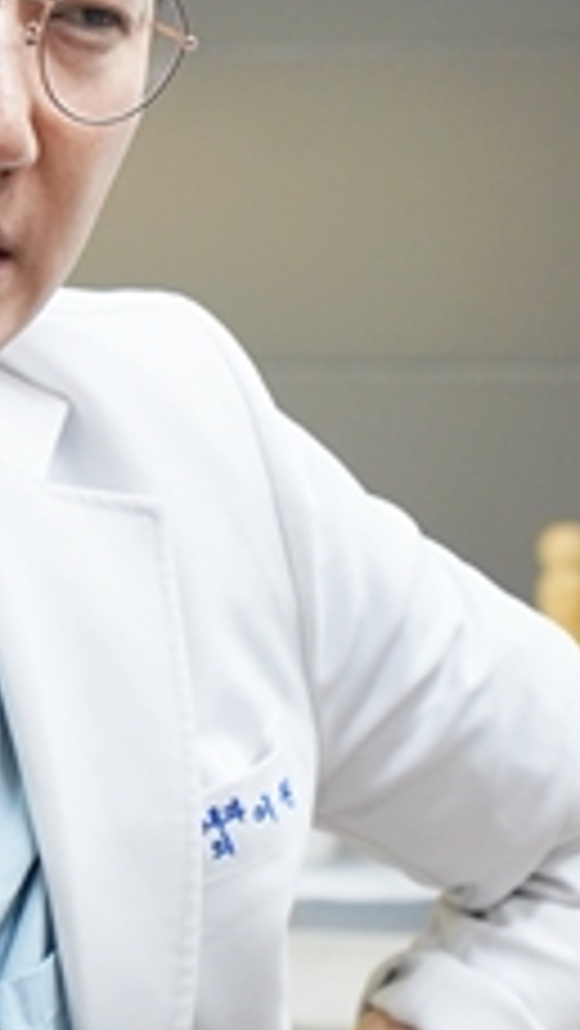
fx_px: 5380
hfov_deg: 6.1
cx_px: -148
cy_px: 533
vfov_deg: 10.9
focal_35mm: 197
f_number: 4
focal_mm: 55
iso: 1000
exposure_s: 1/160
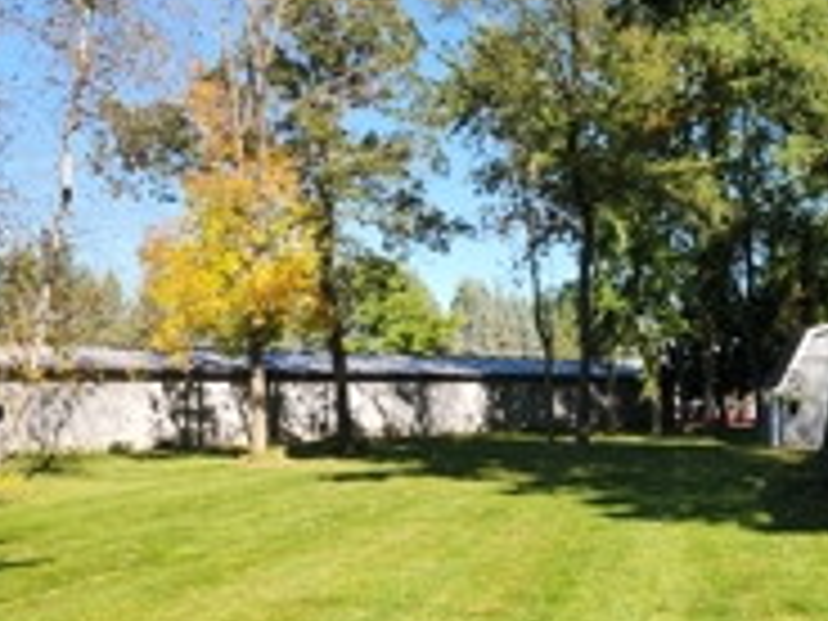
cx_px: 515
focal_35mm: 46
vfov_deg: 31.3
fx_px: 1100
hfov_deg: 41.0
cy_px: 403
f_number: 1.8
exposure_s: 1/788
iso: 20
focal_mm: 5.4
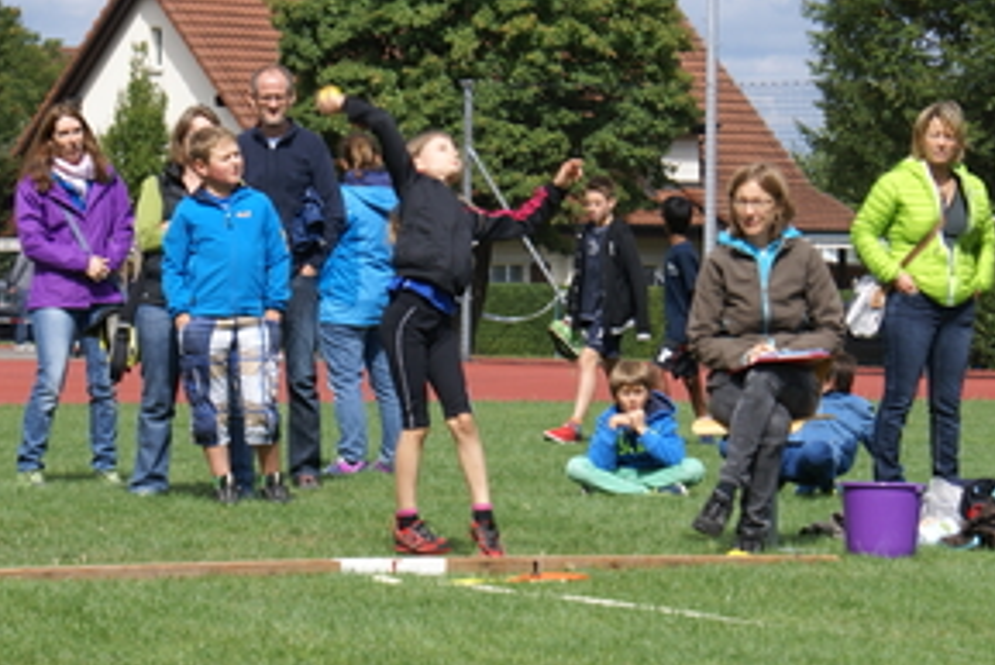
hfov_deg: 12.2
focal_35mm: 168
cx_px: 644
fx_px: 4645
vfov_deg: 8.2
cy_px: 226
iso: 100
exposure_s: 1/320
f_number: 7.1
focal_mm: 60
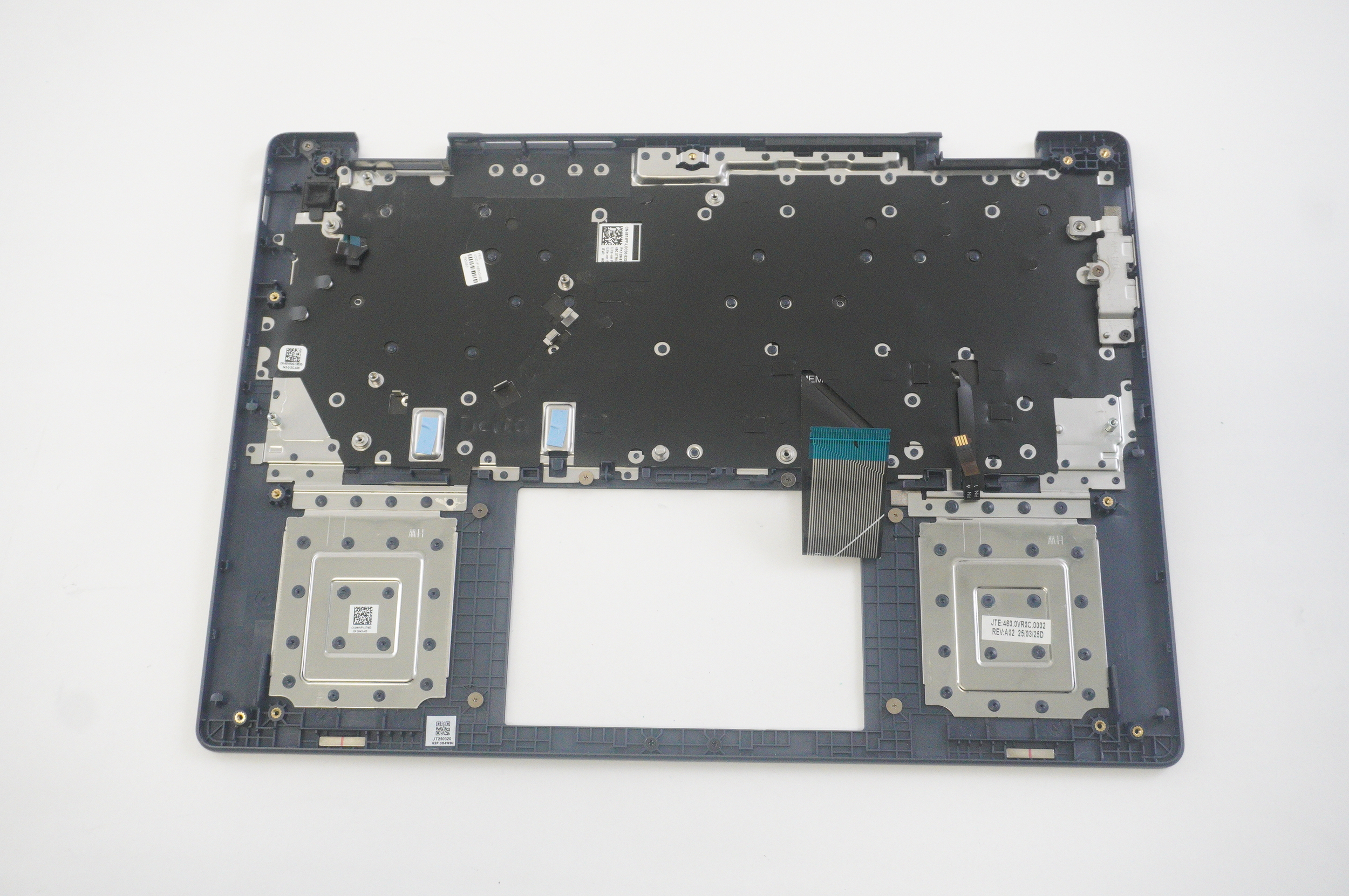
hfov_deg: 53.2
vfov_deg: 36.8
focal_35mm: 36
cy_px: 448
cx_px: 674
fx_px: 1348
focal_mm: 24
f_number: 5.6
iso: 3200
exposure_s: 1/160
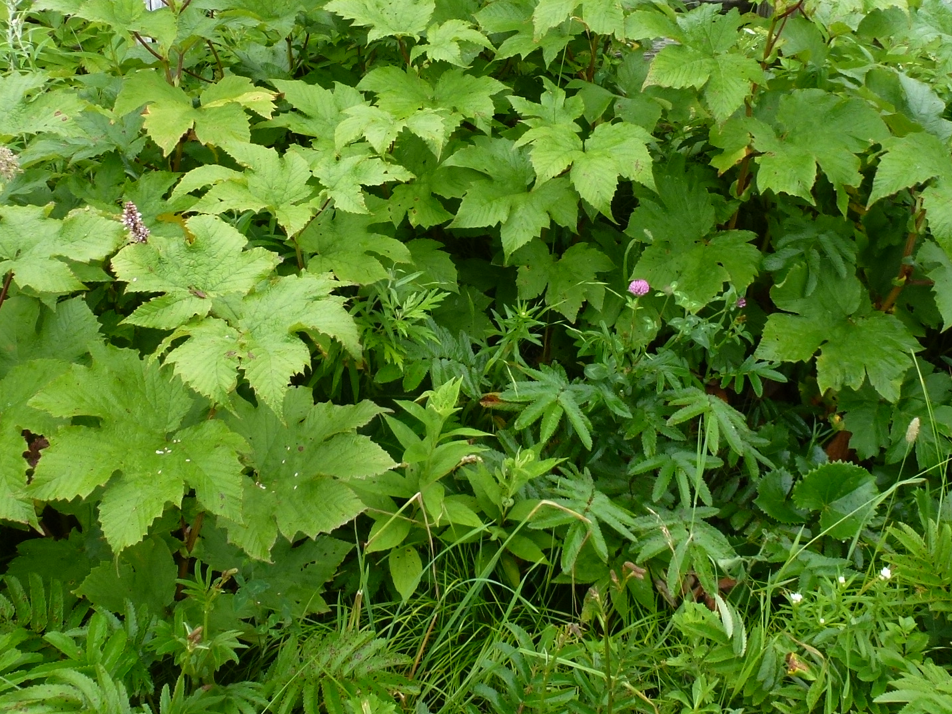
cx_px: 516
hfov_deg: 43.8
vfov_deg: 33.2
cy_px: 224
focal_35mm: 43
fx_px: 1183
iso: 100
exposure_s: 1/125
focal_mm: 4.3
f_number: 4
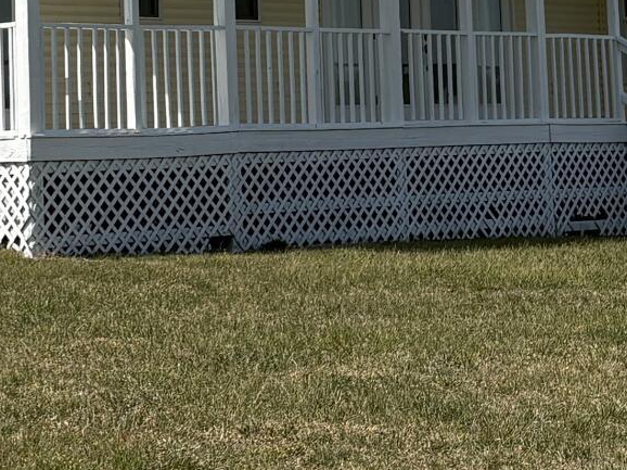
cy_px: -92
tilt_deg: +2.6
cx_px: 171
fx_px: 2444
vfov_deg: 10.8
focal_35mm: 135
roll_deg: +0.2
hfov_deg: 14.6
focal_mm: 5.96
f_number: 1.6
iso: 50
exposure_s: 1/5814
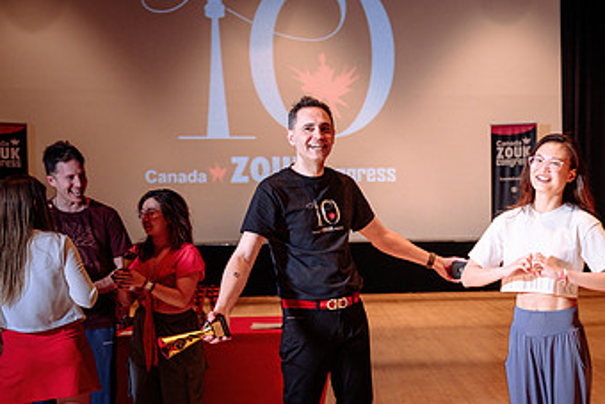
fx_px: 874
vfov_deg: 25.9
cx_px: 427
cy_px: 271
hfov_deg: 37.5
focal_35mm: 52
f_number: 3.2
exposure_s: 1/125
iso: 1000
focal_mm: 30.5
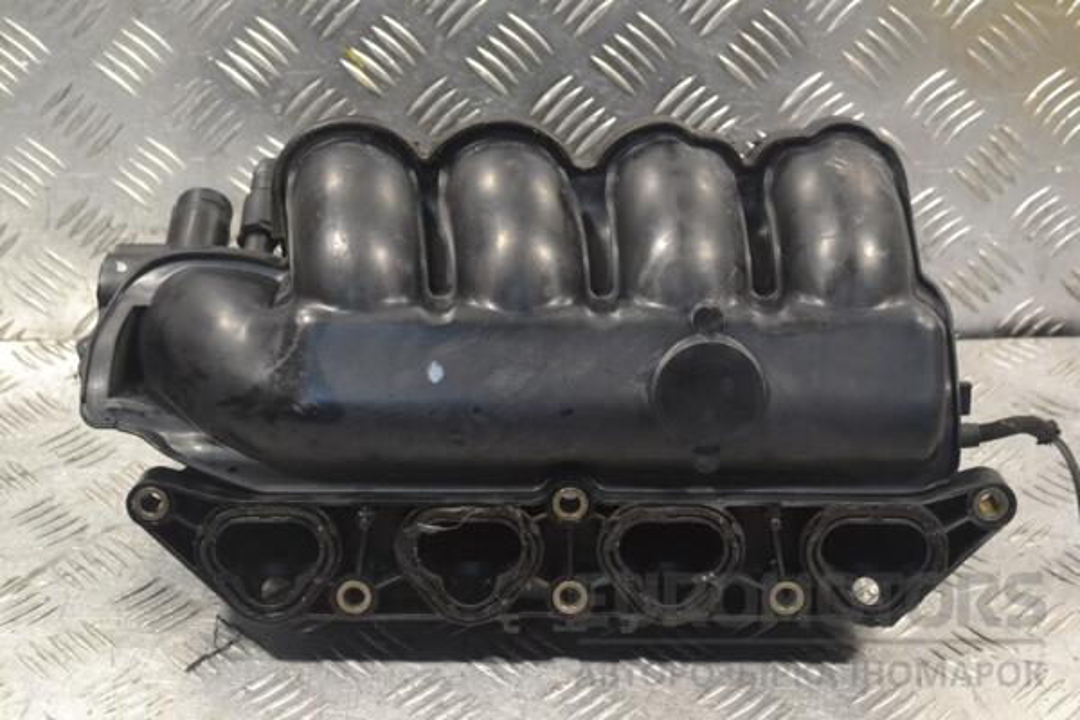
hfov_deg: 30.5
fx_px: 1980
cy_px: 360
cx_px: 540
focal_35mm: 66
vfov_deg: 20.6
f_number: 7.1
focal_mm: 44
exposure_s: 1/200
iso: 3200
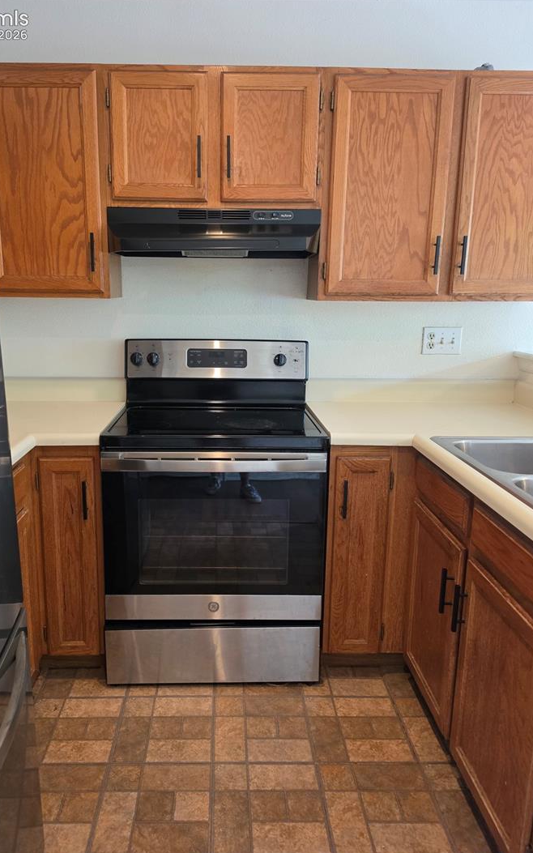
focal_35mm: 25
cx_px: 231
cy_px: 420
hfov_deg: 49.1
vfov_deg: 72.5
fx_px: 581
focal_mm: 6.5
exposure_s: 1/120
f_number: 1.4
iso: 320
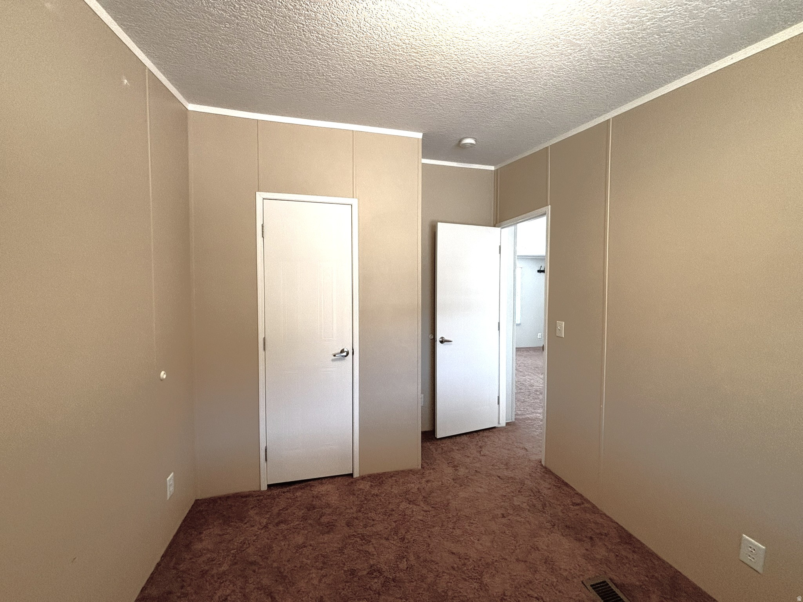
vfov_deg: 89.9
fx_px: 302
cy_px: 301
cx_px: 402
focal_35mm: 13
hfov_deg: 106.2
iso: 160
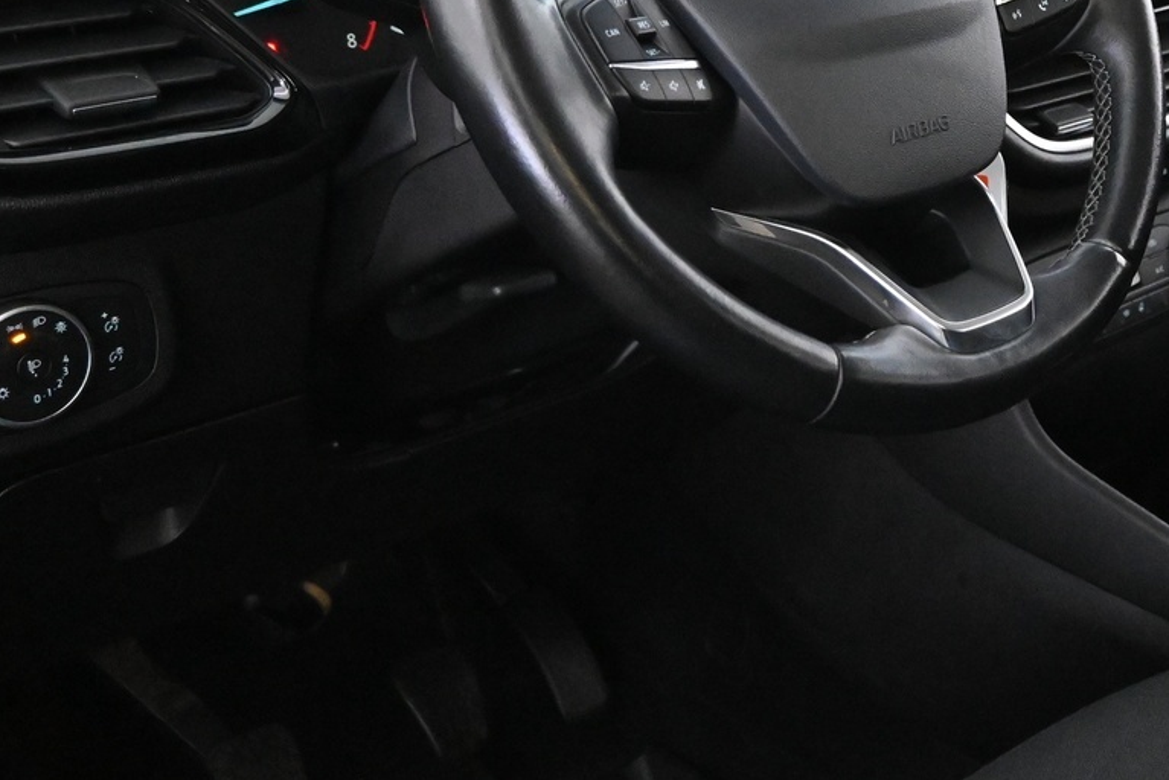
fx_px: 1903
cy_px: 82
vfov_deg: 22.6
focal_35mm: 59
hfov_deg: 32.7
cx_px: 1015
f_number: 3.8
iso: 8000
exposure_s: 1/30
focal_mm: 18.5
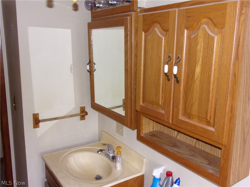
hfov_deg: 63.4
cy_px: 94
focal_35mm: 28
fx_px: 202
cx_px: 125
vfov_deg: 49.7
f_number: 3.4
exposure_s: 1/34
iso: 200
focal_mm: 5
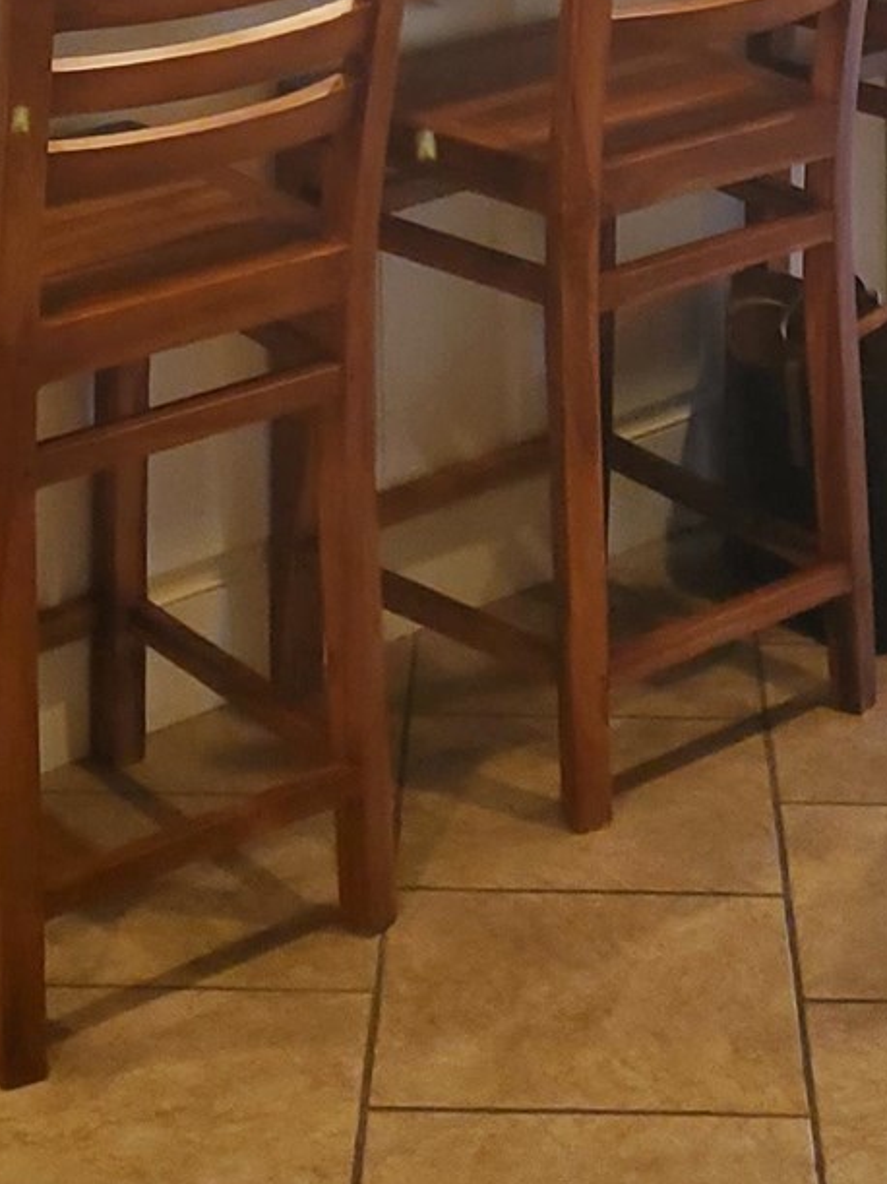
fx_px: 3349
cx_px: 310
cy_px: -484
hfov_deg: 15.1
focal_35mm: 98
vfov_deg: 18.2
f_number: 1.5
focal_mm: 4.3
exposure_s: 1/60
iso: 200
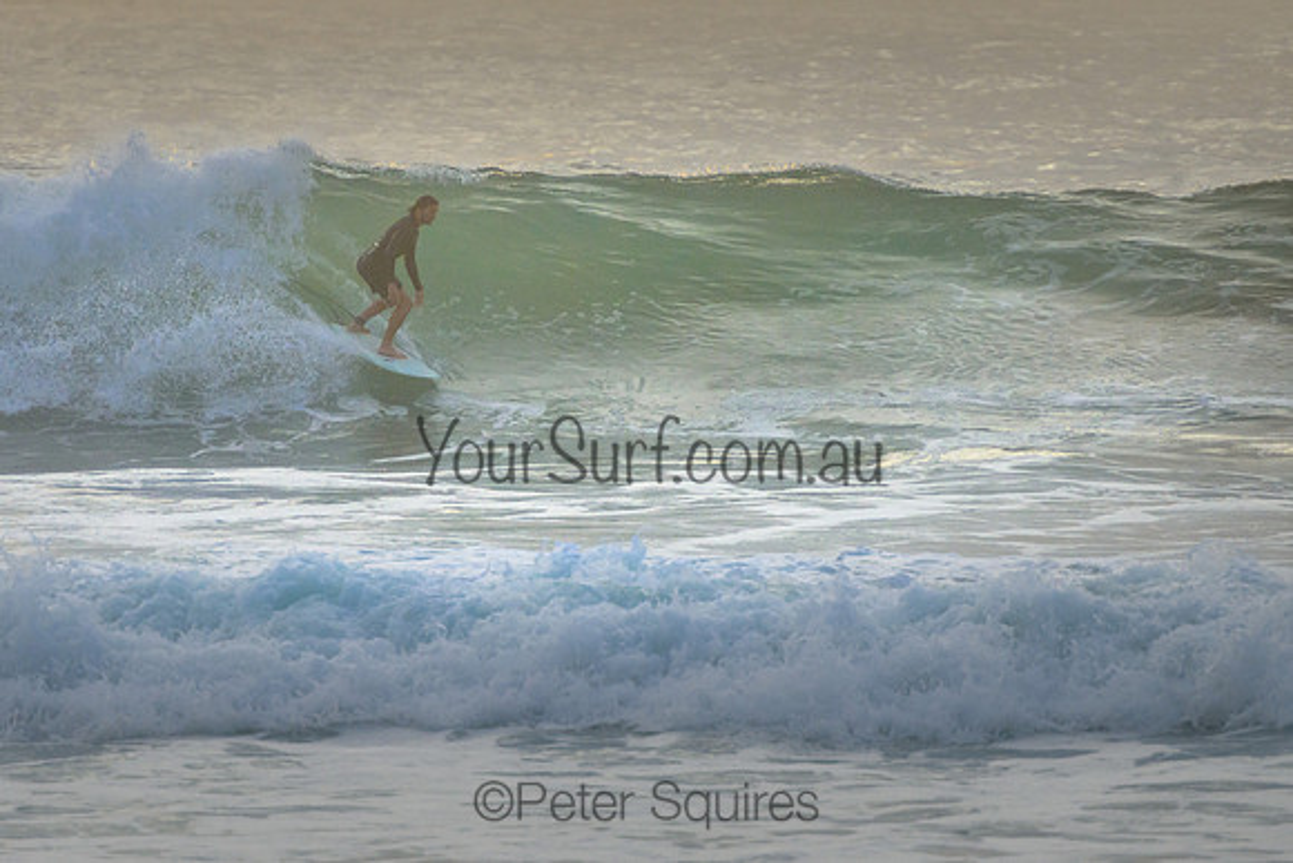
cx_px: 495
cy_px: 352
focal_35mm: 550
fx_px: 19751
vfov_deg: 2.5
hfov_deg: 3.7
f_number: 5.6
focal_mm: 400
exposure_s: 1/2000
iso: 900
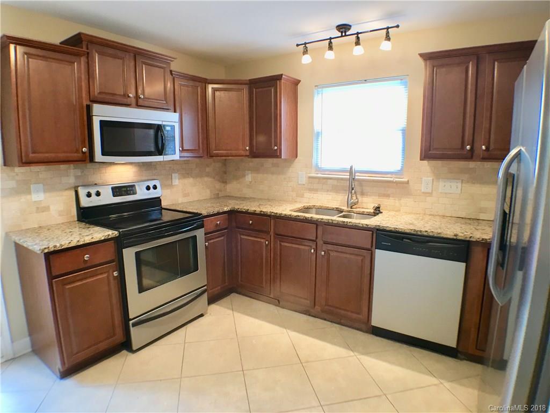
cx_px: 275
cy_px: 206
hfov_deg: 61.7
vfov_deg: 48.2
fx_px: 461
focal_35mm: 29
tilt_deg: -6.9
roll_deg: +0.2
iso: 40
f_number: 2.2
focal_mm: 4.15
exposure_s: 1/15
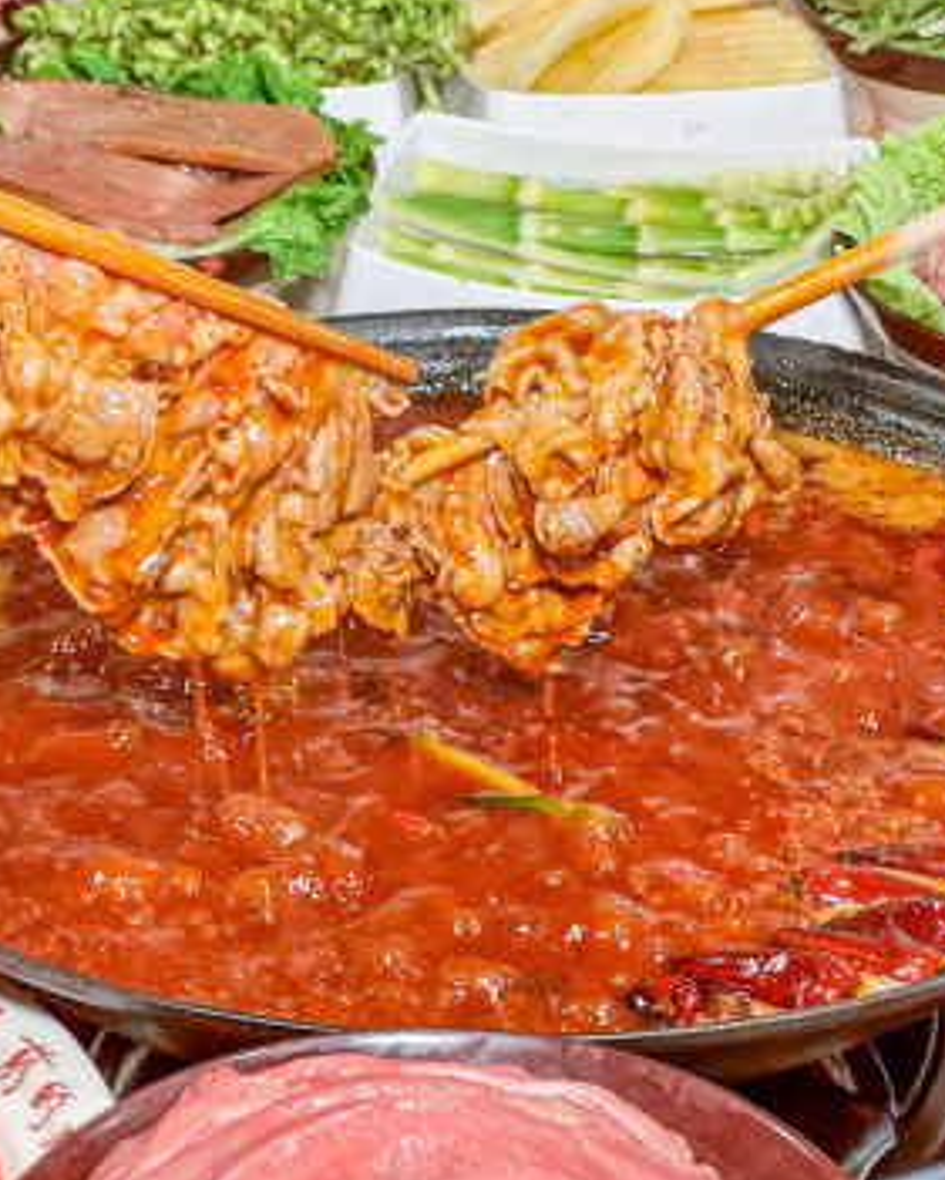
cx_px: 397
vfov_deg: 19.2
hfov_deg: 15.4
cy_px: 580
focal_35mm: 100
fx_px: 3495
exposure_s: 1/50
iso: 250
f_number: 2.8
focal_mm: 9
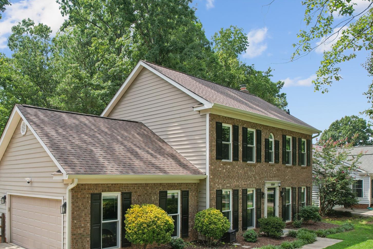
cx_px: 136
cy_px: 174
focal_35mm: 31
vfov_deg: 41.5
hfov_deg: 59.4
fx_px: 321
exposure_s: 1/120
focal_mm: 8.4
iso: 100
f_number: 2.8
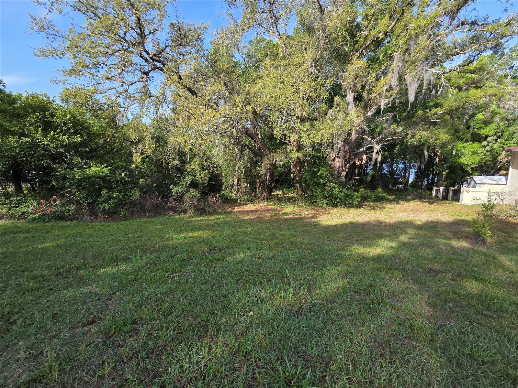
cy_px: 194
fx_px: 195
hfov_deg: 106.2
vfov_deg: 89.9
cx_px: 259
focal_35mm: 13
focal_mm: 2.2
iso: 50
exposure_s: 1/650
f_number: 2.2
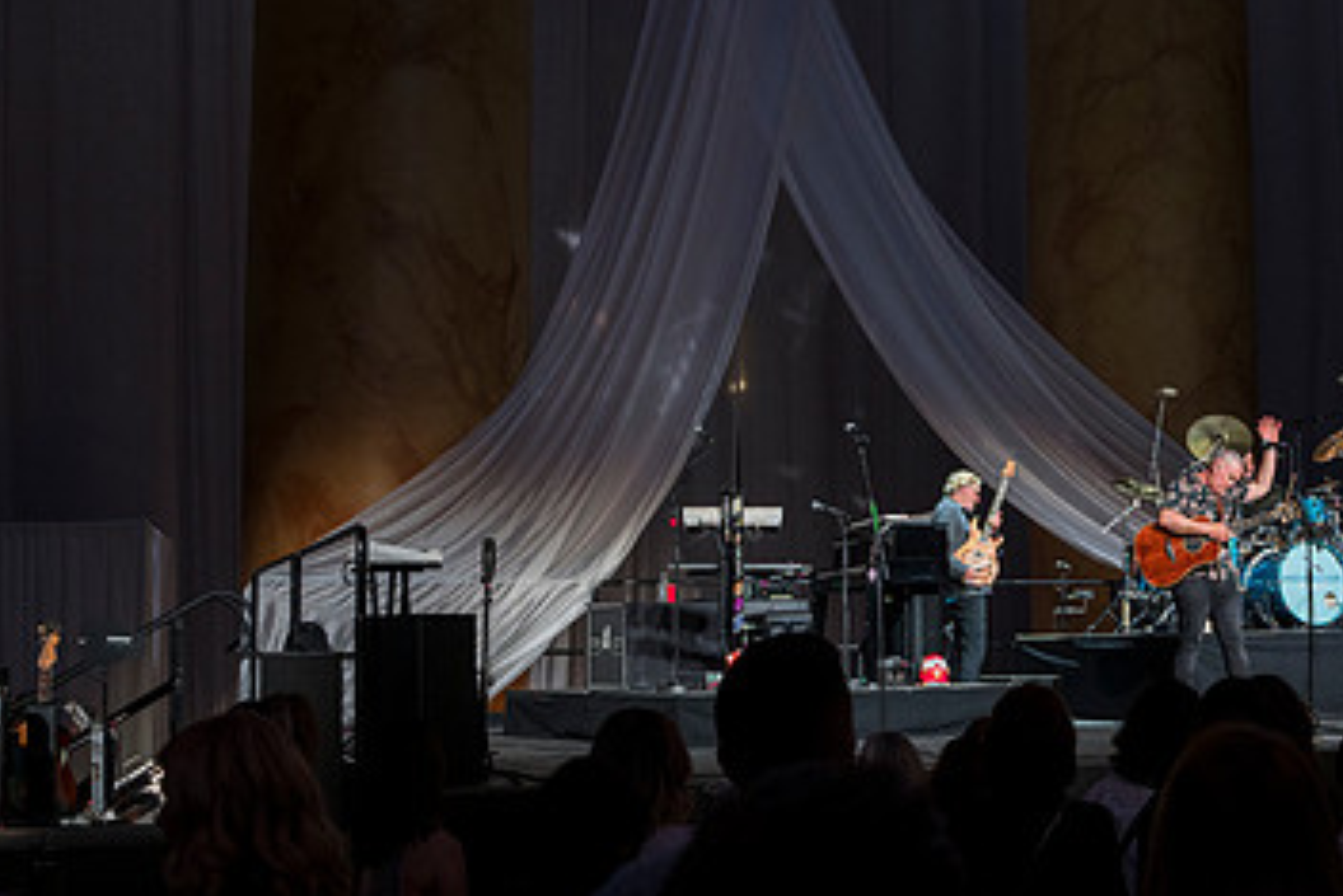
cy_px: 513
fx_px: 1829
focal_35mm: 49
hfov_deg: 38.9
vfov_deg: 27.5
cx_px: 1061
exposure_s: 1/100
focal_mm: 28
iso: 800
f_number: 4
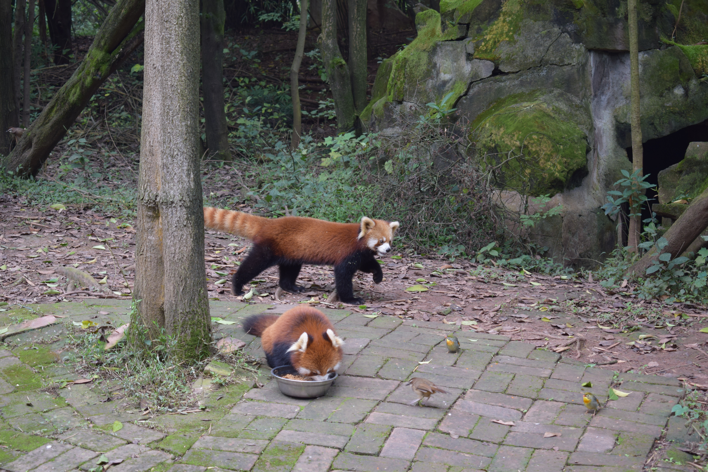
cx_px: 354
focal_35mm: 82
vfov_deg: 16.6
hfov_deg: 24.6
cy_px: 236
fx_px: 1622
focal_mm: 55
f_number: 5.6
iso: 360
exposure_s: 1/60
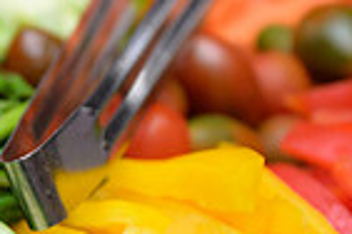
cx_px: 67
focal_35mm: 287
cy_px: 143
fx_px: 2806
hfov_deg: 7.2
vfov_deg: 4.8
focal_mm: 70
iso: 640
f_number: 2.8
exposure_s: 1/160
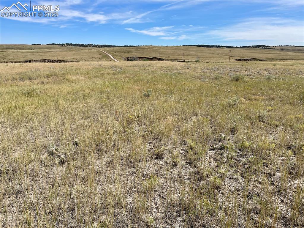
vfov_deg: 53.0
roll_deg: -0.5
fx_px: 228
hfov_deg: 67.3
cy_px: 114
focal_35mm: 26
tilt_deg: -15.2
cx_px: 152
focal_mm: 4.2
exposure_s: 1/4292
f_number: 1.6
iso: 32
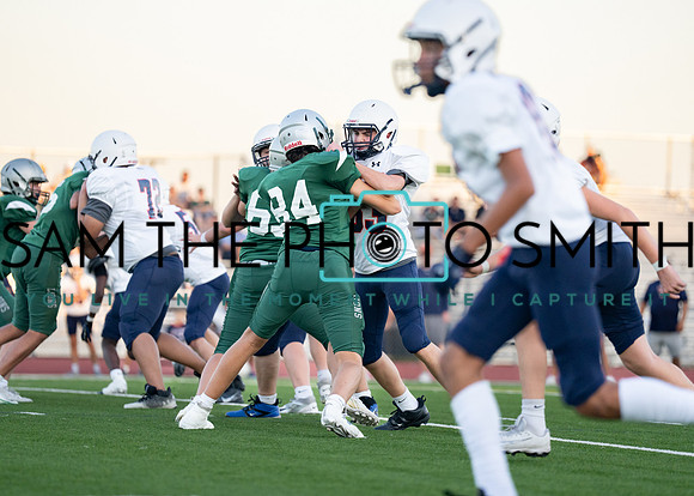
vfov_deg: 6.7
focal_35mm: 215
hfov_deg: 9.4
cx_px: 355
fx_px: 4236
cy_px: 234
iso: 1000
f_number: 2.8
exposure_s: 1/2500
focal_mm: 167
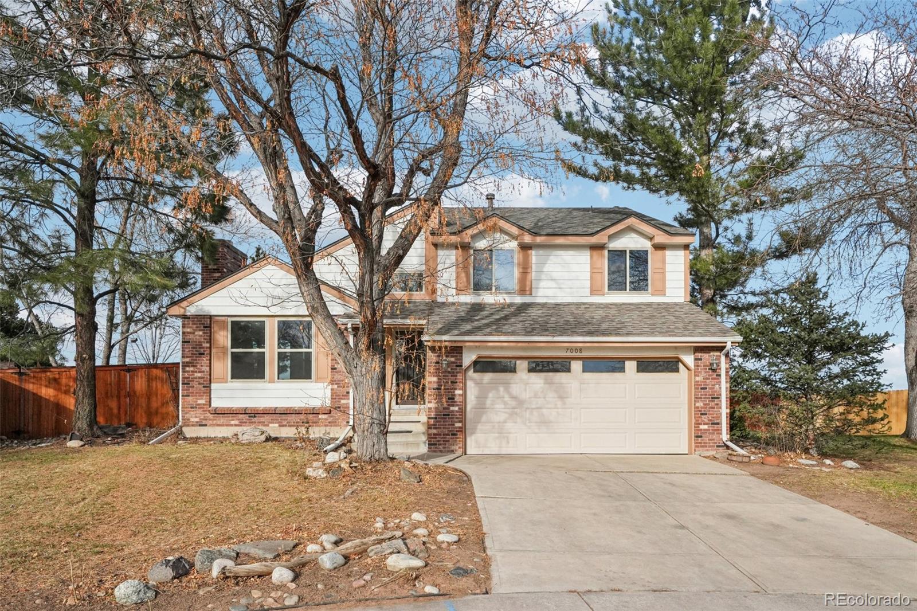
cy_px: 306
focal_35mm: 22
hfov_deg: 79.2
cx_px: 458
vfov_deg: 57.8
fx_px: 554
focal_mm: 14.5
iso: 800
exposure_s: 1/1250
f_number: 8
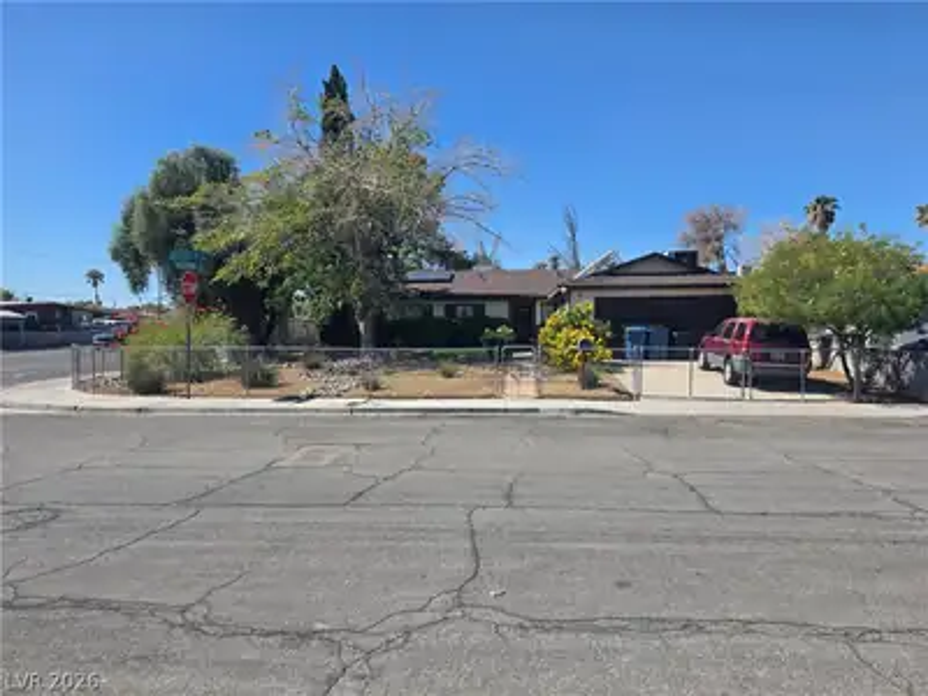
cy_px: 348
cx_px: 464
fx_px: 617
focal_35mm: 23
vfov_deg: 58.9
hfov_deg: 73.9
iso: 64
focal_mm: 6.5
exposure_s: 1/6352
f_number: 1.4
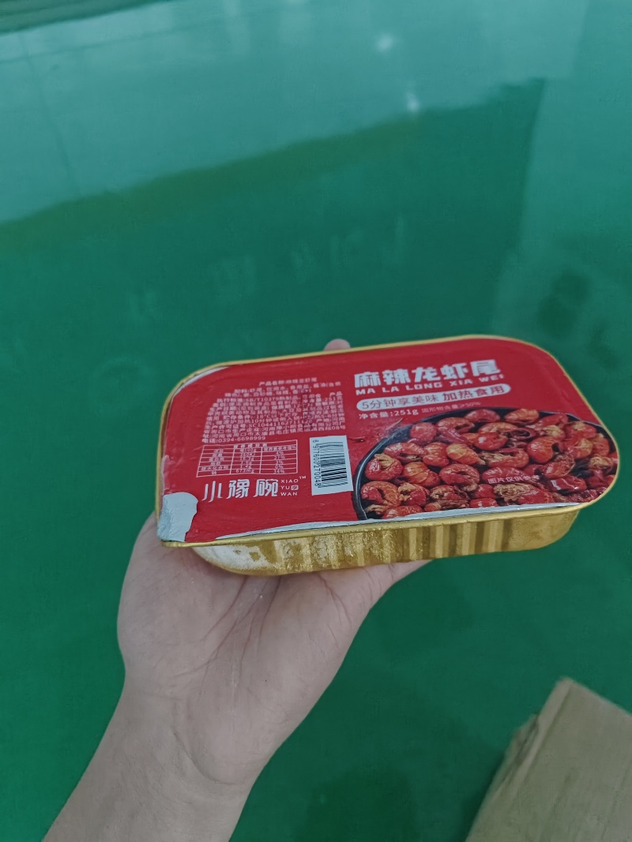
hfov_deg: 58.9
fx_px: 560
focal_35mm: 23
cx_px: 316
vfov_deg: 73.9
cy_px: 421
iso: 6635
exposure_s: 1/283
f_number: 1.88
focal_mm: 5.56
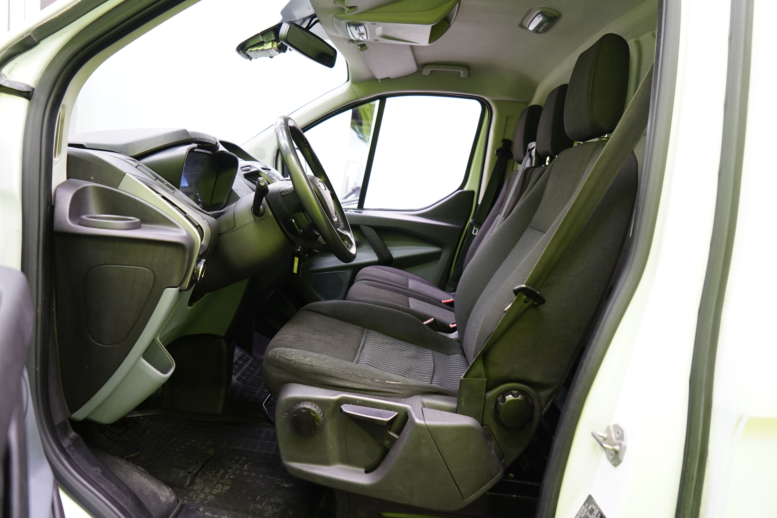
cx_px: 388
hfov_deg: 73.7
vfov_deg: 53.1
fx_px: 518
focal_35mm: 24
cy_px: 259
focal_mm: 24
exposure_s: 1/10
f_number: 4
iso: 320
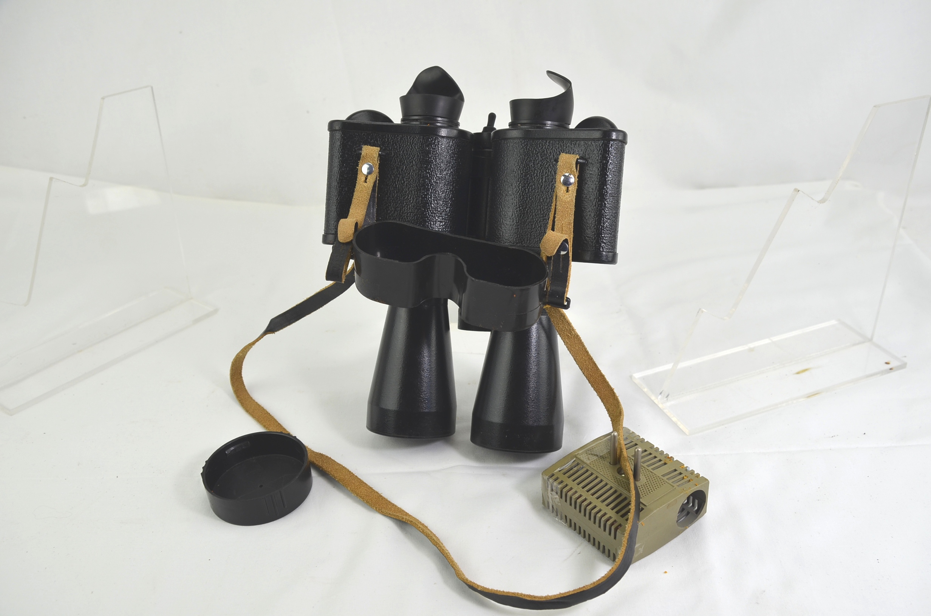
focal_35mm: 33
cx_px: 466
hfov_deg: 57.3
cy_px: 308
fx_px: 852
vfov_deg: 39.8
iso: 200
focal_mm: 22
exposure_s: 1/160
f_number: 6.3
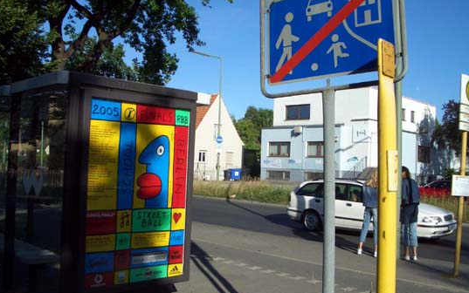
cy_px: 151
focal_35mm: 38
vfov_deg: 33.6
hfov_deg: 51.5
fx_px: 486
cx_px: 234
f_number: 4.3
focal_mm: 5.8
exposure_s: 1/640
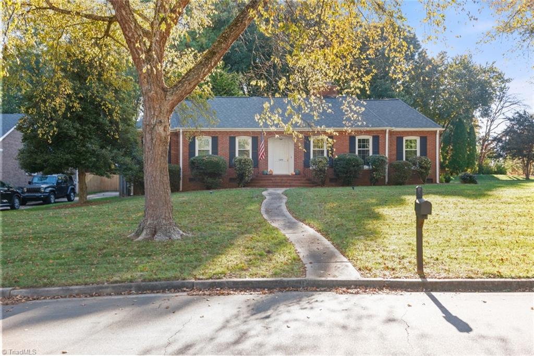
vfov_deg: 37.9
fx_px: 519
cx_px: 267
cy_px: 178
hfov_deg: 54.4
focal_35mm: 35
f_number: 7.1
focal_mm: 35
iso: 320
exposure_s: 1/50
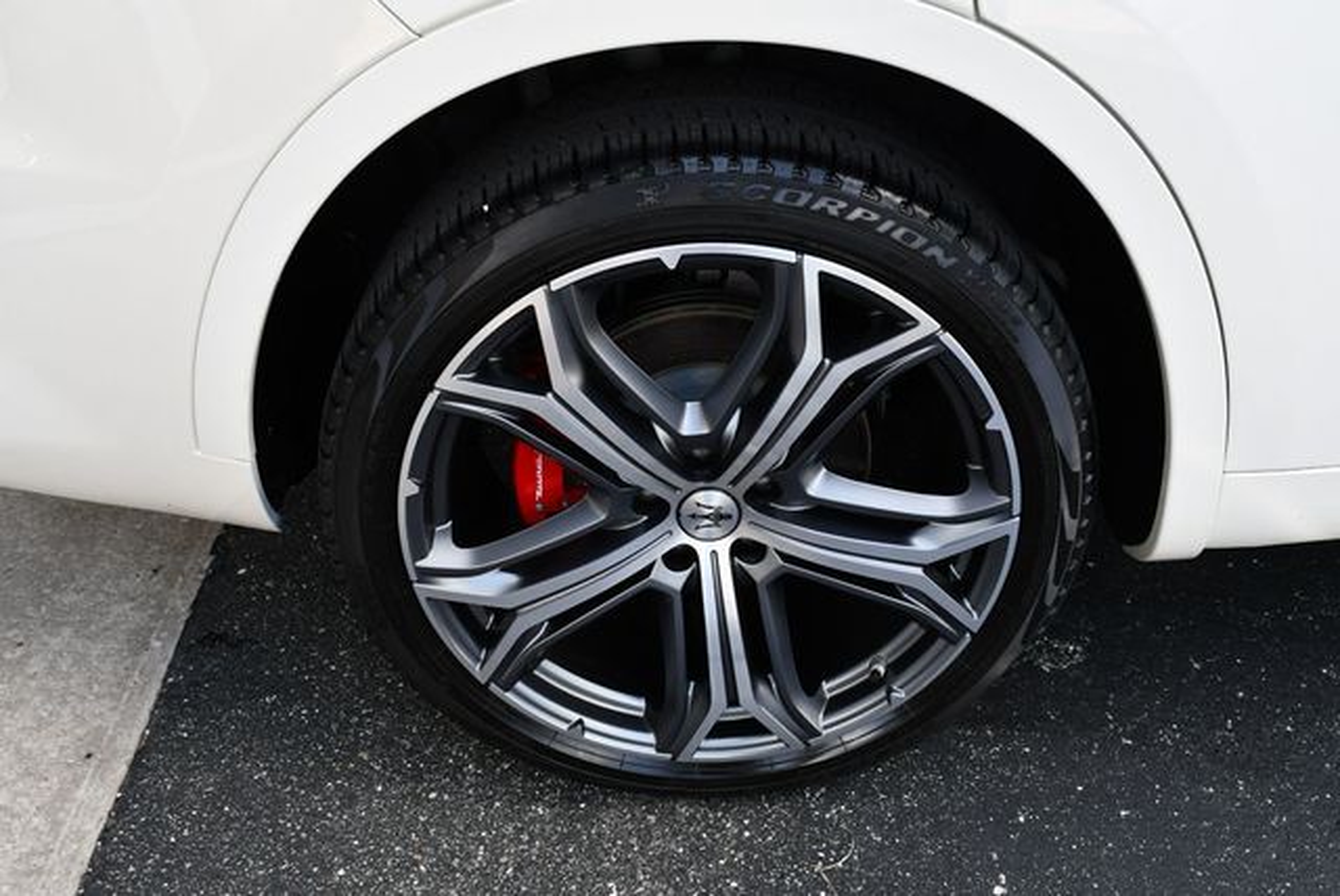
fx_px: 1341
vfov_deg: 36.9
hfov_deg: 53.1
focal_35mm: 36
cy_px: 448
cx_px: 670
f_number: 5.6
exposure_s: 1/250
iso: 360
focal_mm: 18
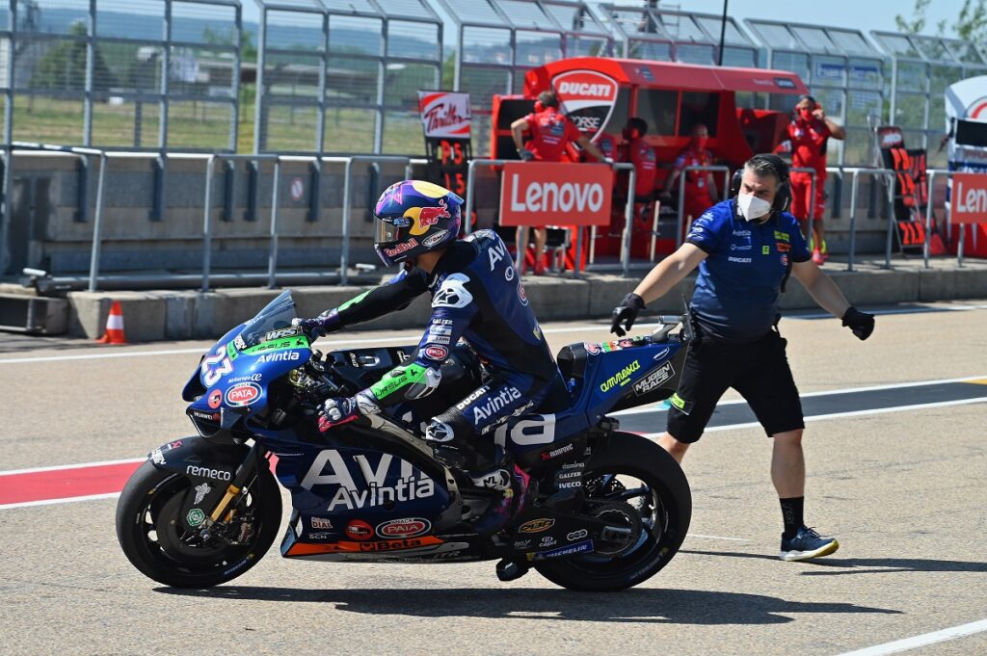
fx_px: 3424
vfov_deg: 10.9
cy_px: 328
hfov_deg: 16.4
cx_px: 494
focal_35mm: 125
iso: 220
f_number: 5.6
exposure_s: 1/1000
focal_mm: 125
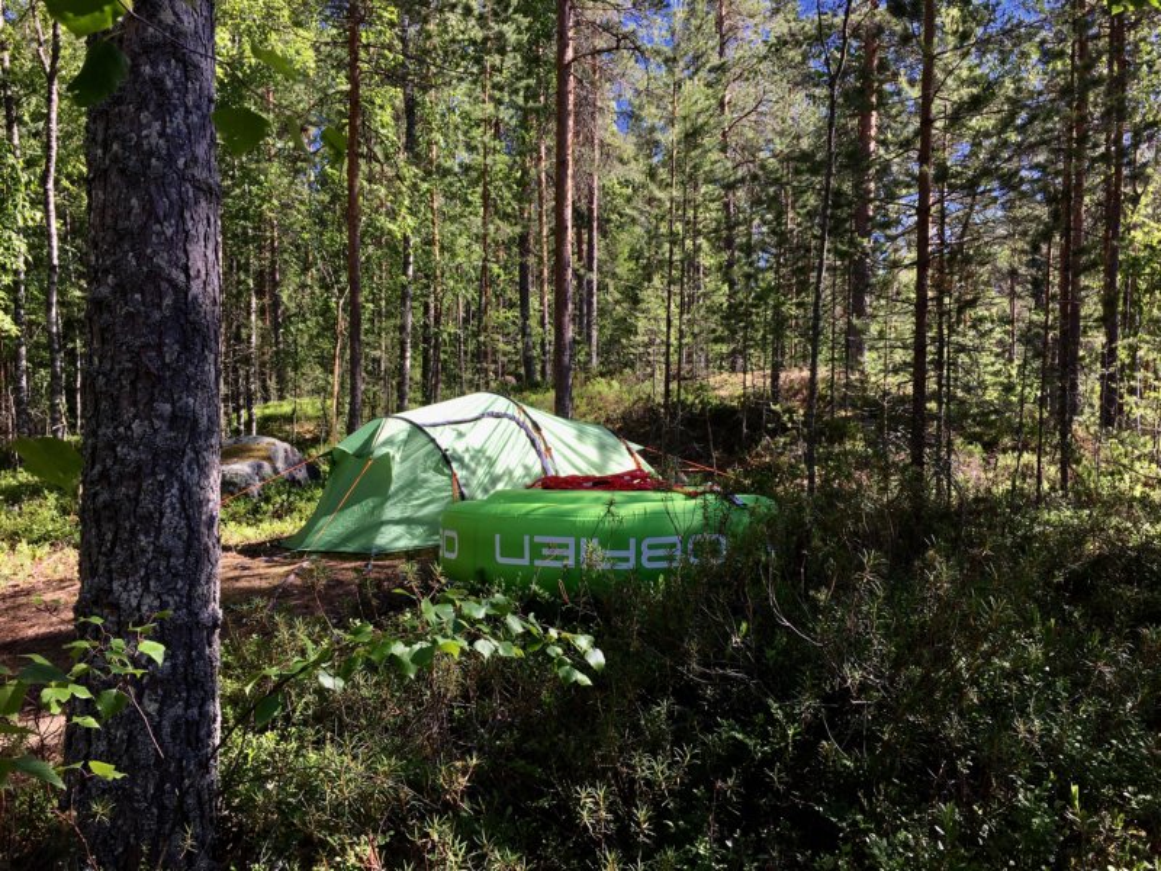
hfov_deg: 61.7
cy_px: 436
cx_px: 580
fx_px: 973
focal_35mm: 29
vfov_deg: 48.2
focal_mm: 4.15
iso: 25
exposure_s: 1/553
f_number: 2.2
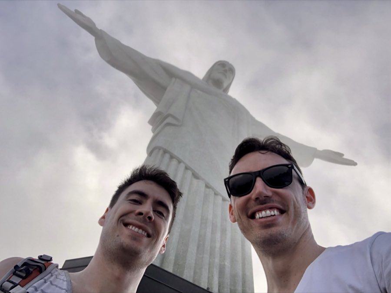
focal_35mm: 32
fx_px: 362
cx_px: 196
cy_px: 146
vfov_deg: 44.2
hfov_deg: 56.8
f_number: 2.2
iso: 20
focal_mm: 2.87
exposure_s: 1/399
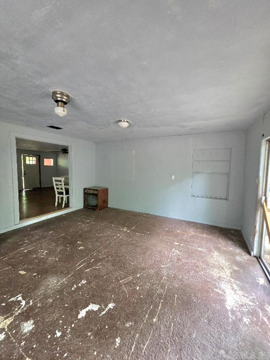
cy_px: 180
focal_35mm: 13
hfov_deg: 89.9
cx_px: 135
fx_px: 135
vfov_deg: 106.2
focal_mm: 2.2
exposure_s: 1/60.2
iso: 320
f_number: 1.9
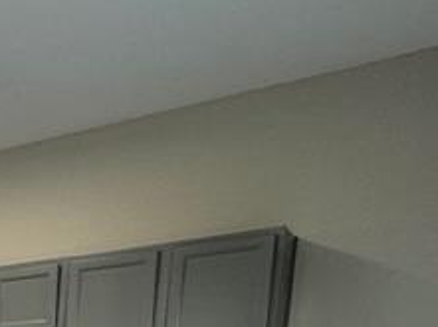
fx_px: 821
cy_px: 569
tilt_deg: -10.5
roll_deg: +0.7
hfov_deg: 21.3
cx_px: -323
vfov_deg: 18.3
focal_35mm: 65
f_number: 2.2
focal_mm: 2.22
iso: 100
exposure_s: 1/120
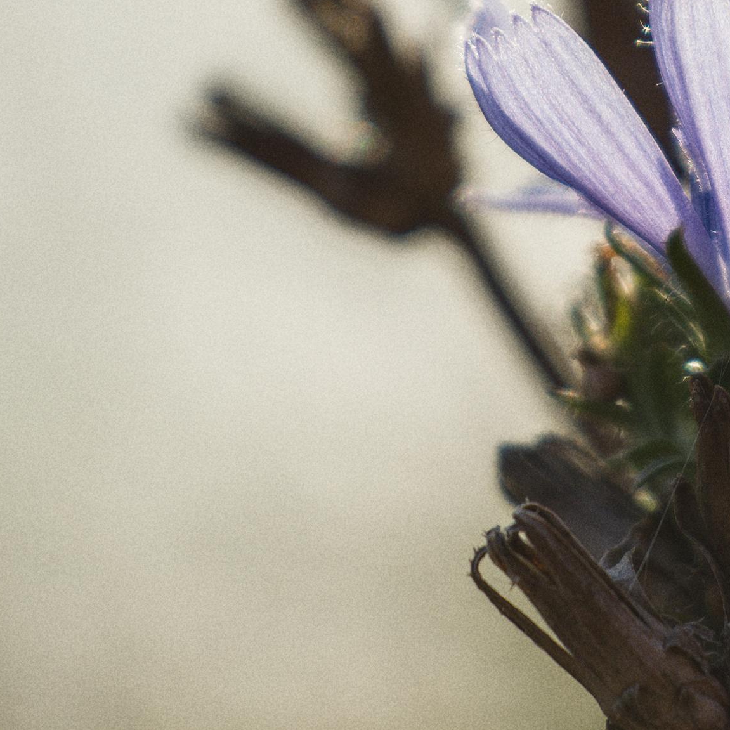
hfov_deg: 8.2
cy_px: -230
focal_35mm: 214
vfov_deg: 8.1
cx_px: 606
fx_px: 5106
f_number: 4.8
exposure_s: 1/500
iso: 125
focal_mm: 50
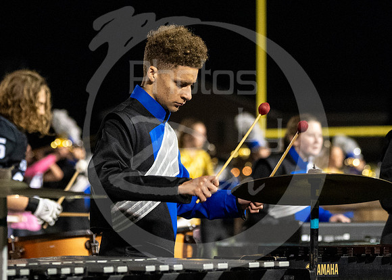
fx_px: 2655
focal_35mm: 239
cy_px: 123
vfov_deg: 6.0
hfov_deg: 8.4
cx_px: 231
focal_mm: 95
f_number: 2.8
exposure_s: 1/500
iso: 4000
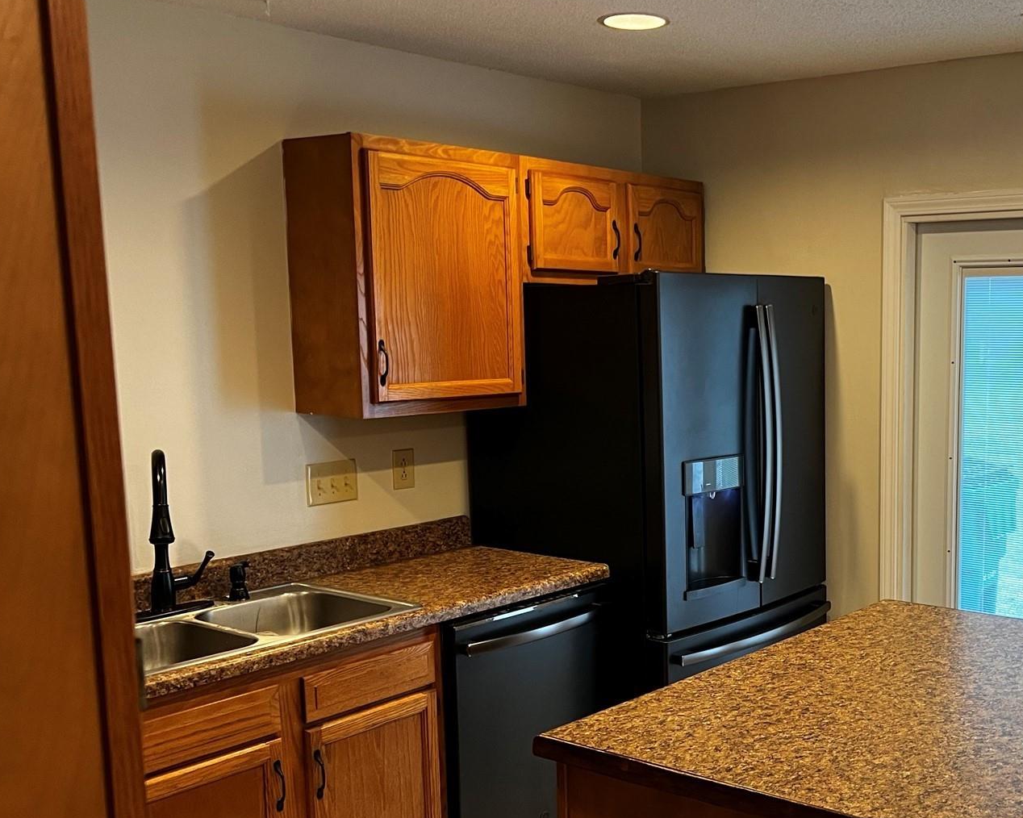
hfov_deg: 43.3
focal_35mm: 41
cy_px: 492
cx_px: 776
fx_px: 1241
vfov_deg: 36.3
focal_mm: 5.7
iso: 125
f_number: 1.5
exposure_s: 1/60
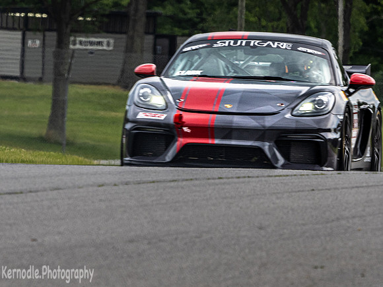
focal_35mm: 771
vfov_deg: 1.9
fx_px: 8526
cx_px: 137
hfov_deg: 2.6
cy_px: 103
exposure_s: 1/200
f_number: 9
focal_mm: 300
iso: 320
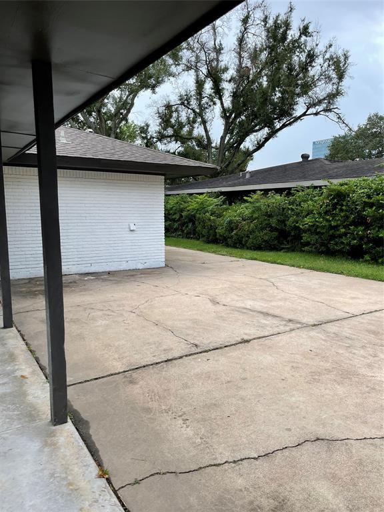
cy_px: 256
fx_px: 385
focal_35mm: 26
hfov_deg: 53.1
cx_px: 192
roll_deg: -0.1
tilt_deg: -7.4
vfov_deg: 67.3
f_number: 1.6
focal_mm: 5.1
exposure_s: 1/1164
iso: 32
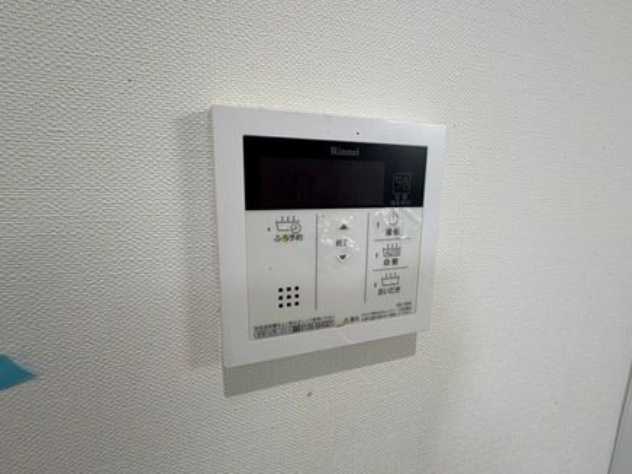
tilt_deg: -11.1
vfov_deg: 71.6
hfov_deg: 87.6
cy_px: 238
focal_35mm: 18
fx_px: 329
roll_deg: -1.4
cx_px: 336
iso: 160
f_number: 2.2
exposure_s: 1/120
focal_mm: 2.22
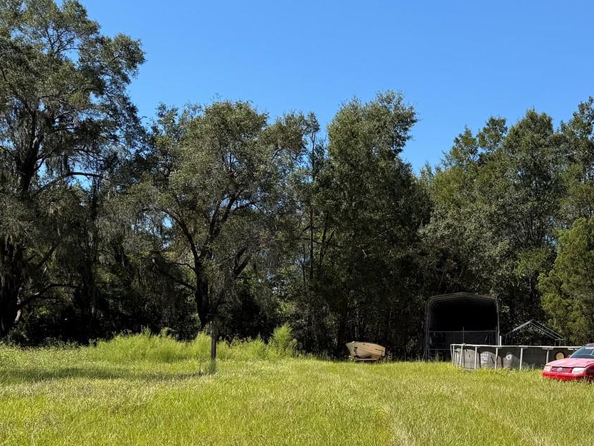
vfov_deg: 30.6
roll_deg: -1.0
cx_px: 447
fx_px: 789
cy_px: 365
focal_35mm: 46
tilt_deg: -1.3
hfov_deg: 40.1
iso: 80
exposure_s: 1/2611
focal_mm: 6.76
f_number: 1.78
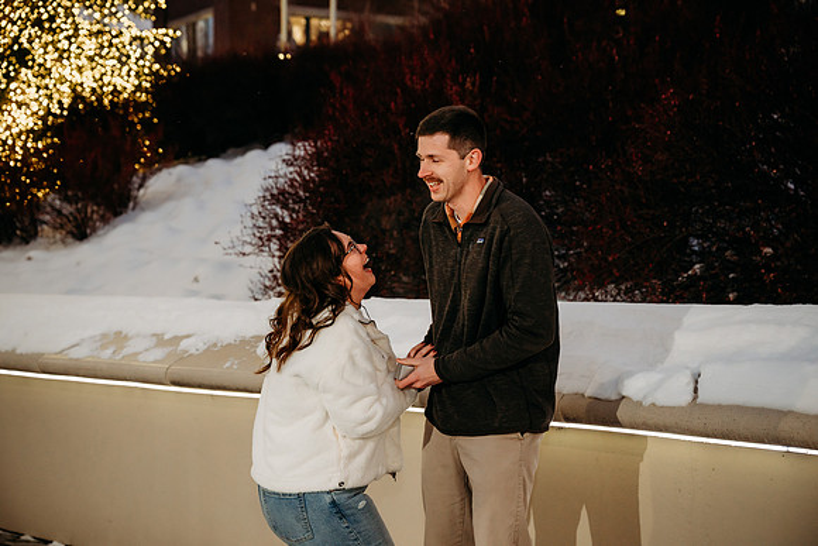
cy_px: 273
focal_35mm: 70
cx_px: 409
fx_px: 1591
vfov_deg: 19.5
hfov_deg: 28.8
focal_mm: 70
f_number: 4.5
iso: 1000
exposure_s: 1/200
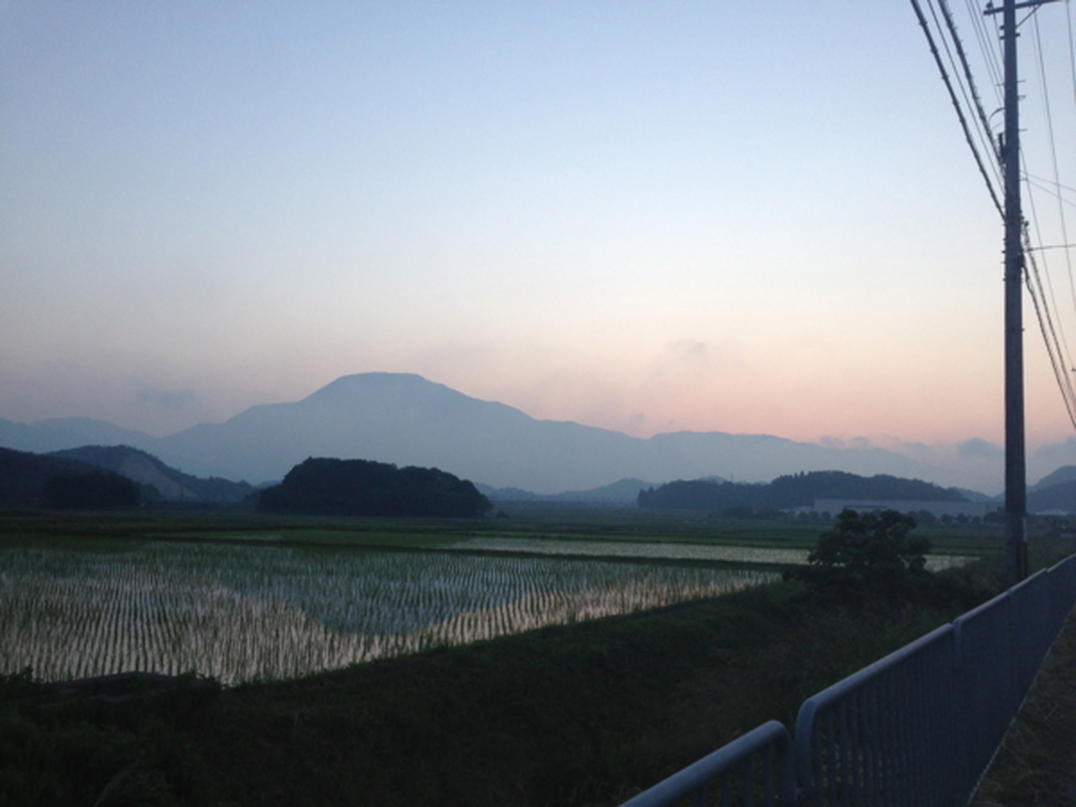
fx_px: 1026
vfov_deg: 42.9
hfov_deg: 55.4
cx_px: 538
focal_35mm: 33
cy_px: 404
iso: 64
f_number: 2.4
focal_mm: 4.13
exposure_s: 1/60
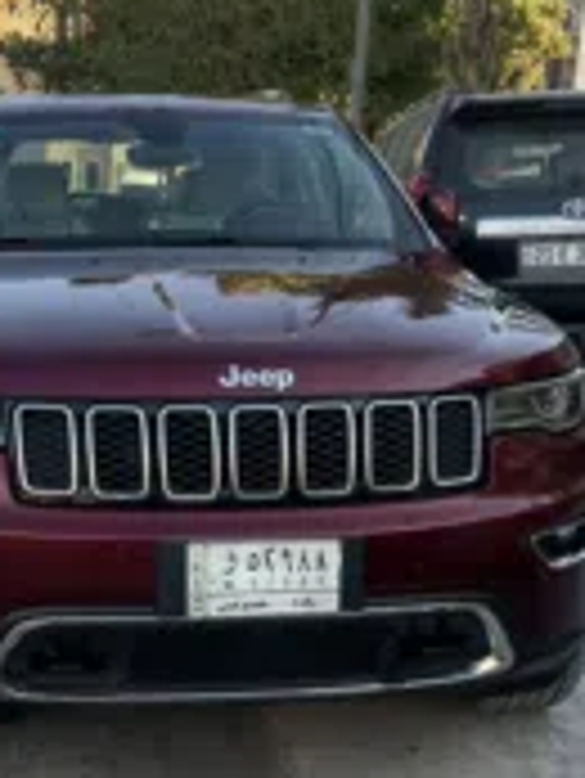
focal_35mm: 60
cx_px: 180
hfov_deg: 24.3
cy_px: 418
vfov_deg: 32.1
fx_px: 1350
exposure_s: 1/458
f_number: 1.5
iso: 50
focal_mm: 5.7
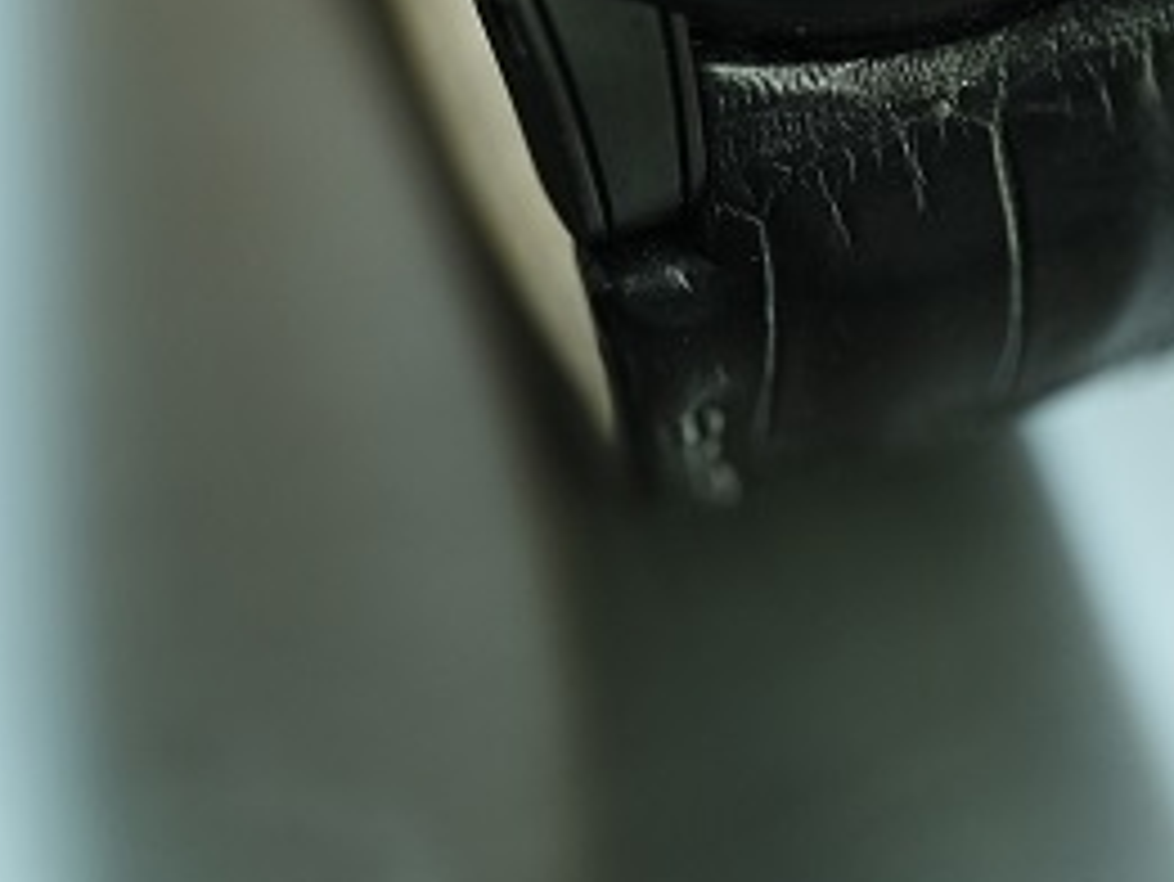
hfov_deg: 7.3
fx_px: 9195
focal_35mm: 271
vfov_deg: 5.4
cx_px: 747
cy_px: -605
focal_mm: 105
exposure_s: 1/250
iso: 1000
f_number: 2.8
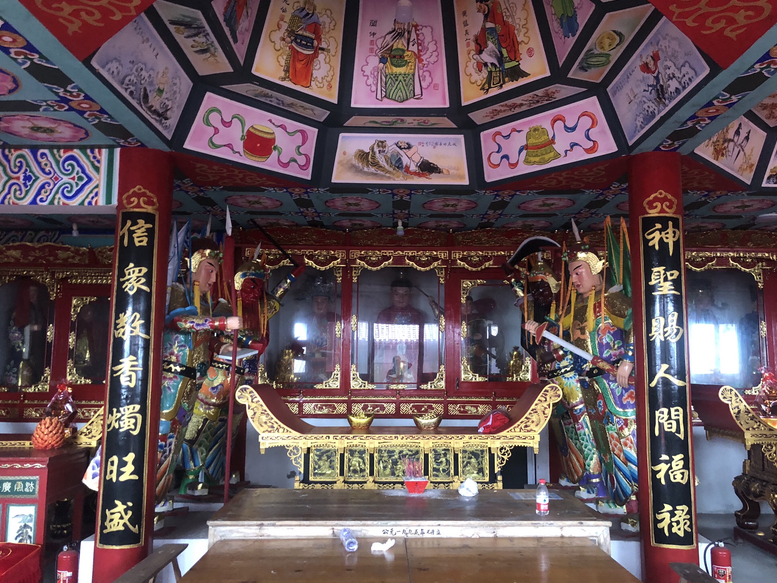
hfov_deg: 61.7
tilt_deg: +8.1
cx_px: 399
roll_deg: -0.4
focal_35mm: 29
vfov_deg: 48.2
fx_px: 651
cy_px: 287
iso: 100
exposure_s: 1/5
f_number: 1.8
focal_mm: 4
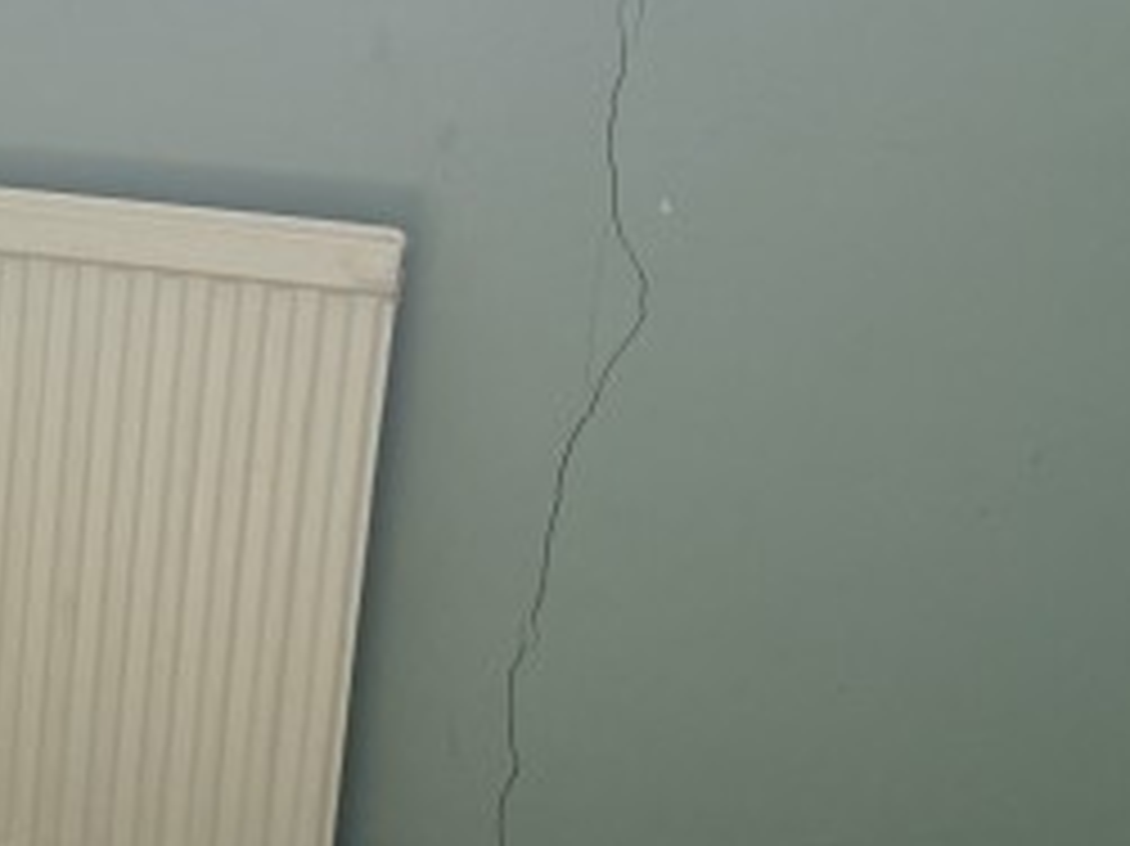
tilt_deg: -19.5
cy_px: 567
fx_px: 3198
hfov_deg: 17.8
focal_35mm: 98
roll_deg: -0.5
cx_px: -603
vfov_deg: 15.0
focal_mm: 6.76
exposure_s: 1/393
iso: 100
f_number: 1.78
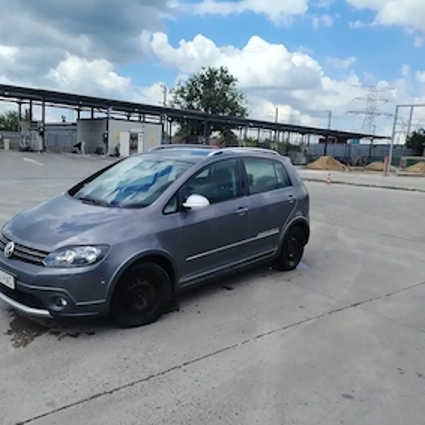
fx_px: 417
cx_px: 201
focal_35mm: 30
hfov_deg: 54.0
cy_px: 216
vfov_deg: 54.0
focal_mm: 5.25
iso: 100
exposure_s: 1/1190
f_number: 1.75
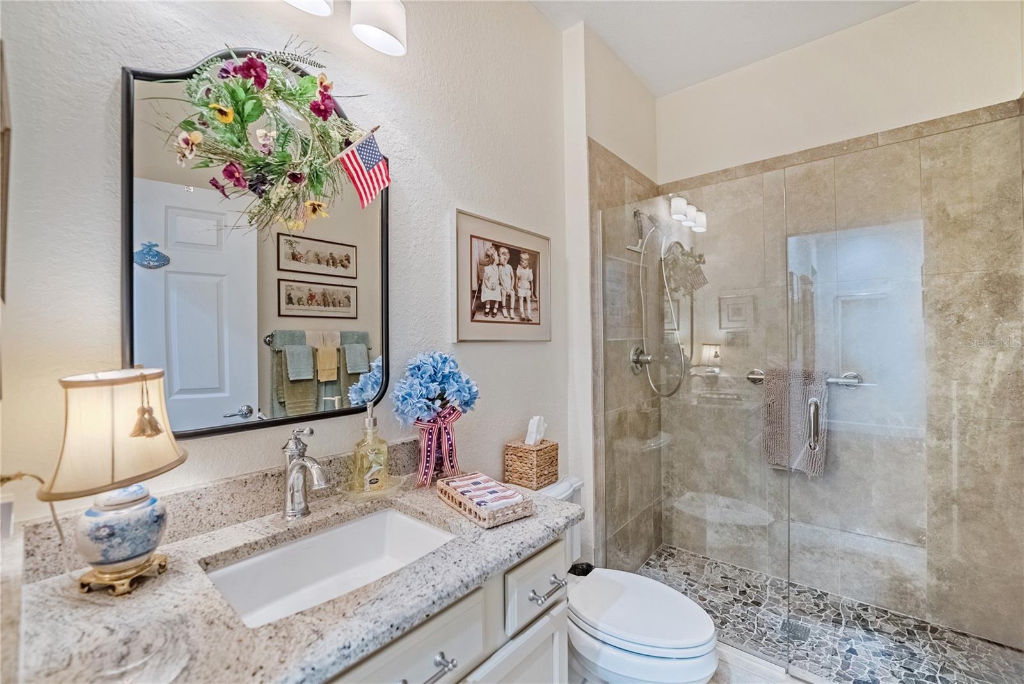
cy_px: 342
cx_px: 512
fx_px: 398
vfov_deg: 81.3
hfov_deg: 104.2
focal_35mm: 14
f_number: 3.5
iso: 1600
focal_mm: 14
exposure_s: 1/2500
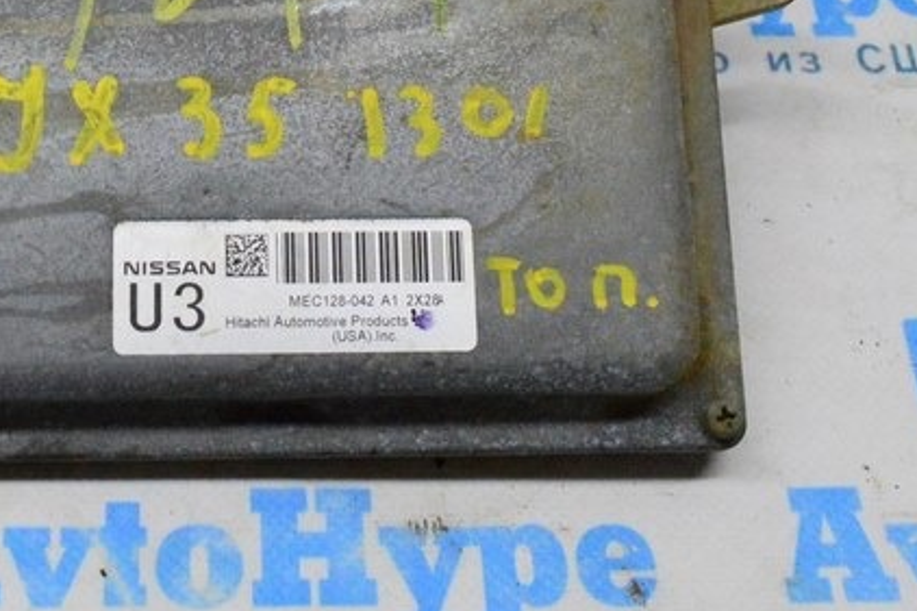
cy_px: 1
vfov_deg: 16.7
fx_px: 2037
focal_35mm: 80
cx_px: 169
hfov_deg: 24.9
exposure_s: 1/320
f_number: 9
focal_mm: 22
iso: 6400
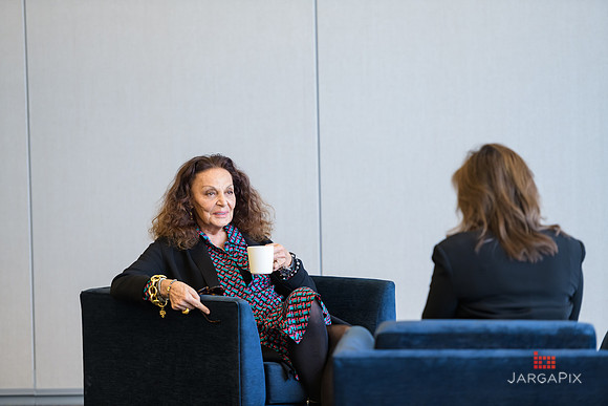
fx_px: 2956
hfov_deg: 11.7
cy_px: 203
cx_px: 304
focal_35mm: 175
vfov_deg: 7.9
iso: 800
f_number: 3.2
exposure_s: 1/125
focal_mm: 175
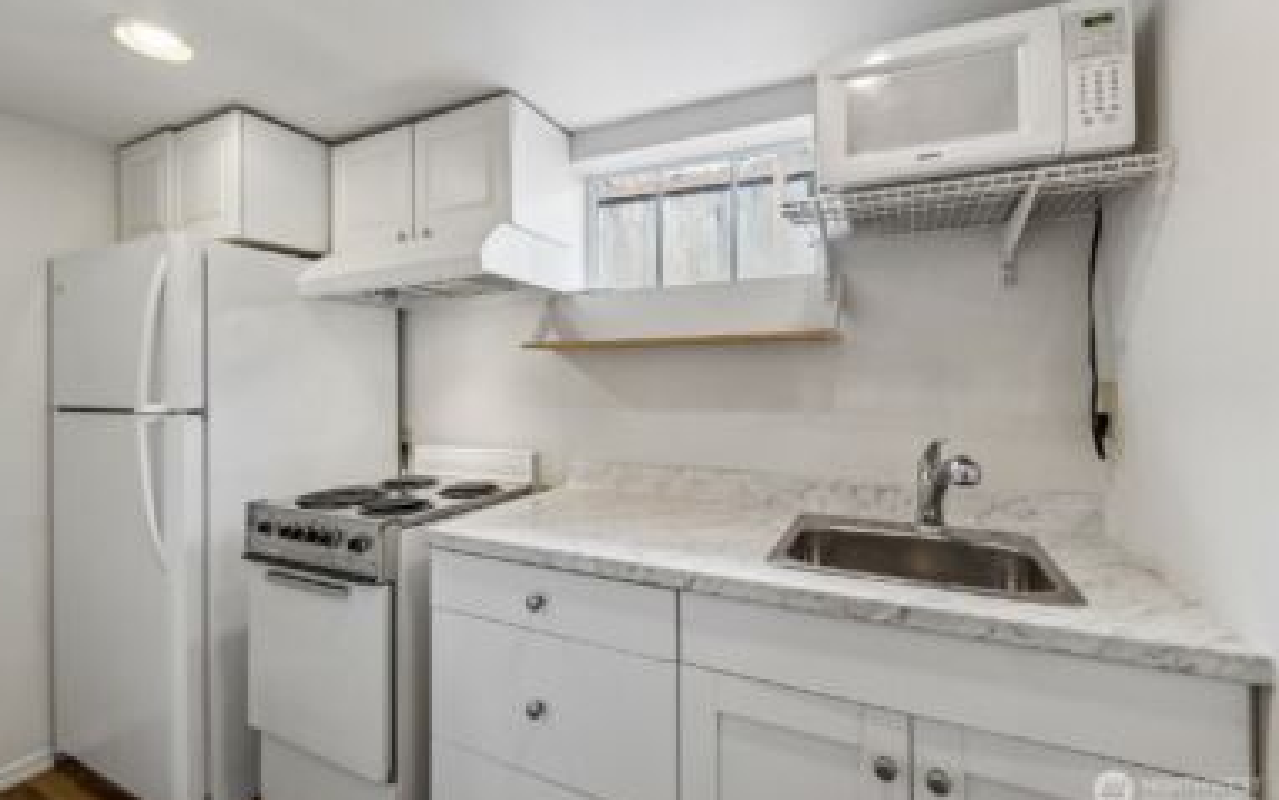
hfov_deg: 97.8
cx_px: 616
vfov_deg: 71.2
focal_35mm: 16
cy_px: 373
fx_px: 558
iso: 250
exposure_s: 1/10
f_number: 9
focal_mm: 10
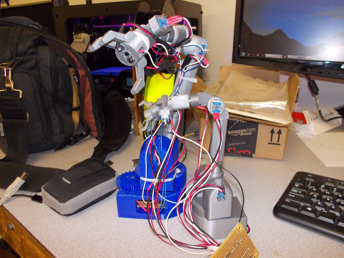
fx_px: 288
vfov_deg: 48.2
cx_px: 172
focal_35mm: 29
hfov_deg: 61.7
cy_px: 129
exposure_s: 1/25
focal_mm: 4.1
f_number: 3.3
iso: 200
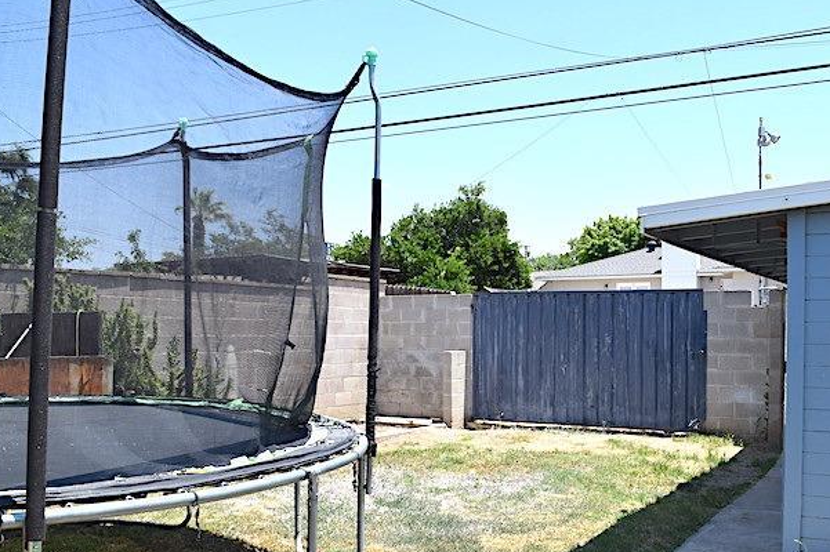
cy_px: 354
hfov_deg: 53.0
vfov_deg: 36.6
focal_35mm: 36
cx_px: 471
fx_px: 830
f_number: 9
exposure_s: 1/320
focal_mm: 18
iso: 200
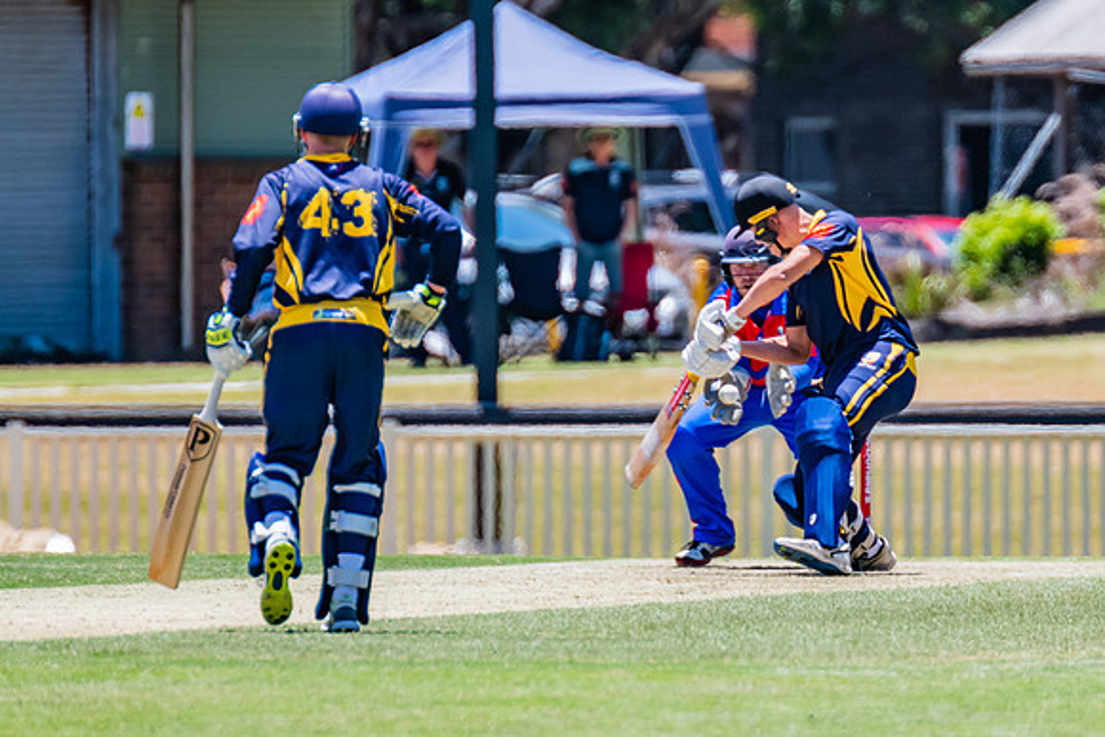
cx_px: 825
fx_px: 26776
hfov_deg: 2.4
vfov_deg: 1.6
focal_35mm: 872
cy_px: 349
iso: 640
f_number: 7.1
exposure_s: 1/2000
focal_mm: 550
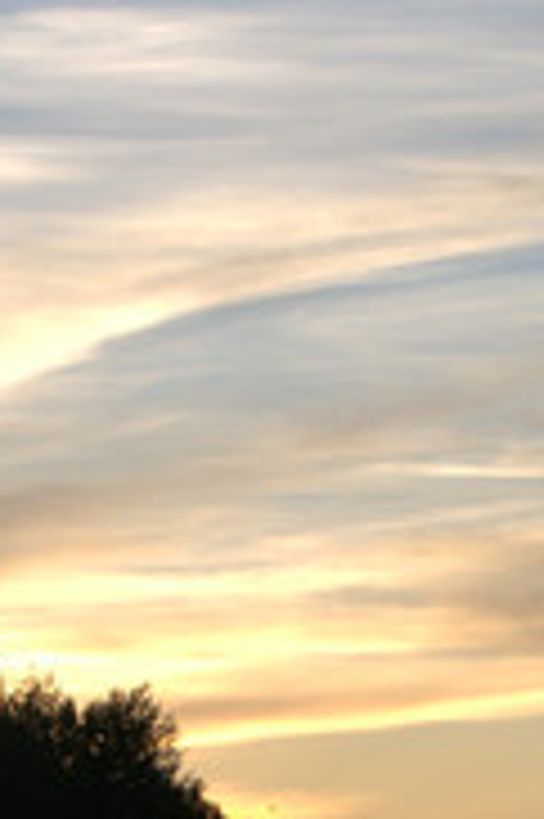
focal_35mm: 206
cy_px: 976
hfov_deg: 6.6
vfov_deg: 9.9
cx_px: 506
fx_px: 4678
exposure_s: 1/160
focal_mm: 50
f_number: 7.1
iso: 200
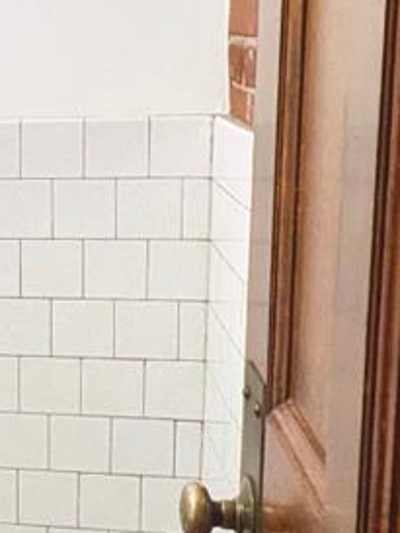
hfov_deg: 16.8
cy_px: 197
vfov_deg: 25.2
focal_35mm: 77
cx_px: -251
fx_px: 1185
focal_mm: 1.85
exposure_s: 1/24
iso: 43
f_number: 2.2
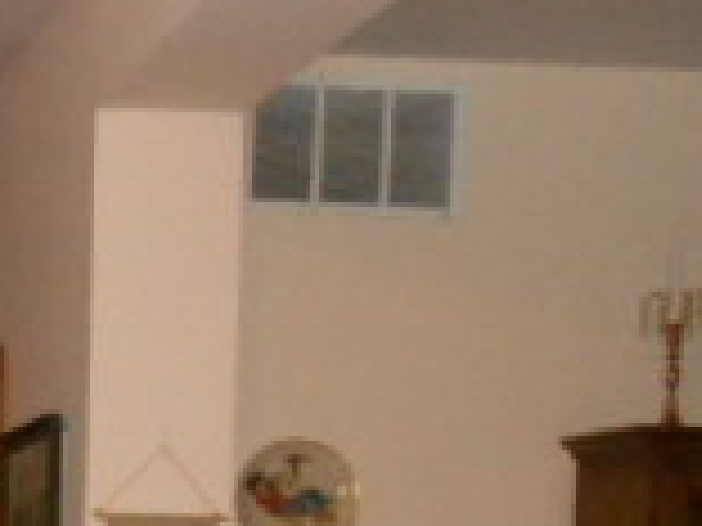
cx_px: -392
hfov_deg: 16.5
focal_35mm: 107
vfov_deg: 13.3
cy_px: 719
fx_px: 2170
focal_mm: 4.7
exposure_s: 1/25
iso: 560
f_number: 3.4
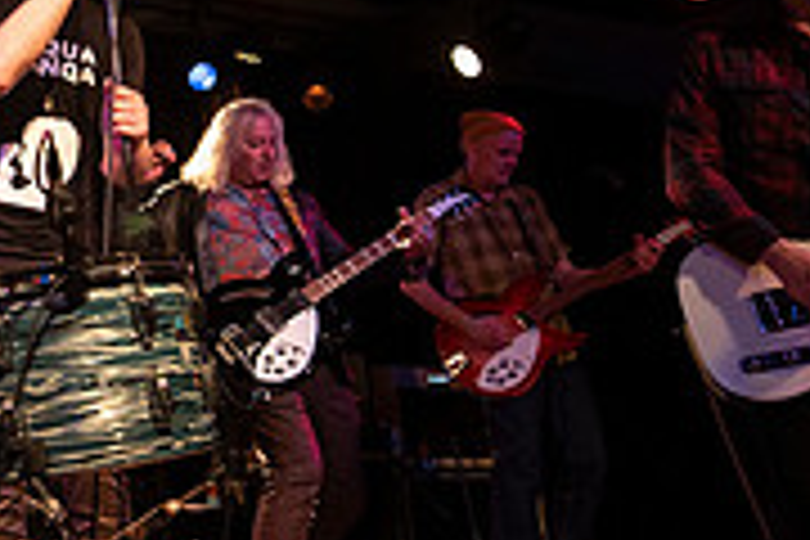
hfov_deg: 37.1
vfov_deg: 29.3
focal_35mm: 45
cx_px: -68
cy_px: 115
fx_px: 1012
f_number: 3.2
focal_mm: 14
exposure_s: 1/200
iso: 2000
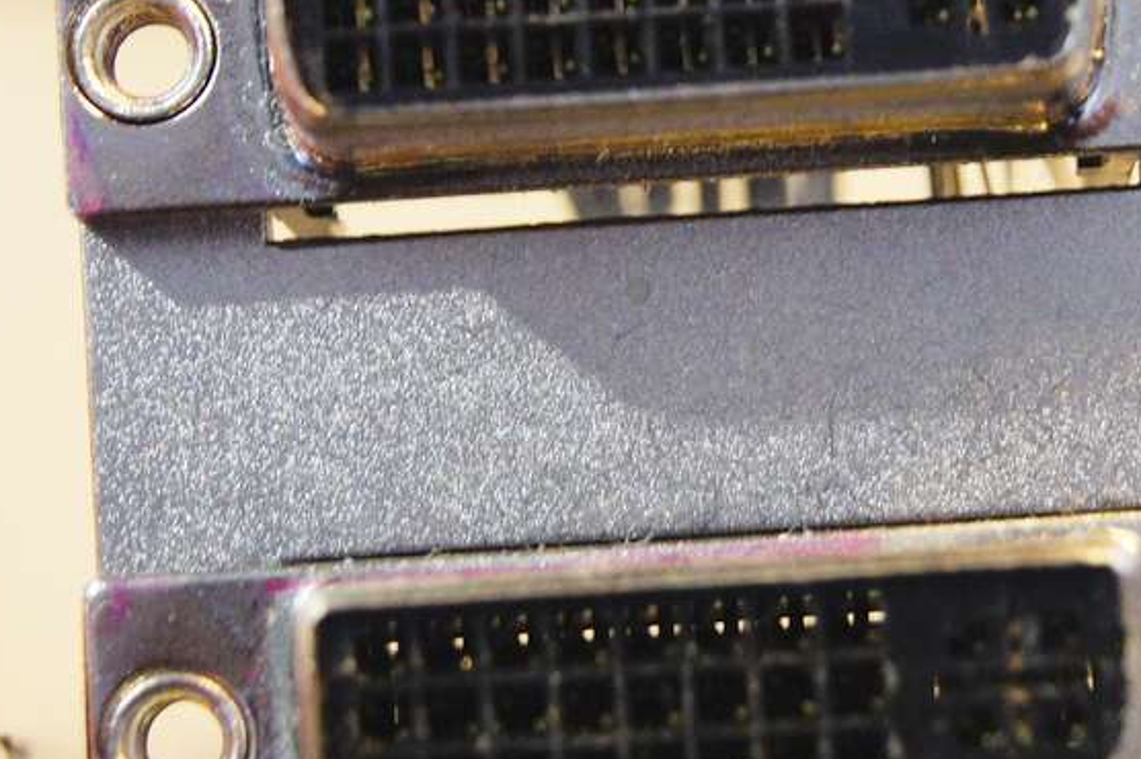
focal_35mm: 178
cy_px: 276
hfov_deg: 11.5
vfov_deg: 7.7
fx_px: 5641
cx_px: 743
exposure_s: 1/50
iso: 1600
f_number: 8
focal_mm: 55
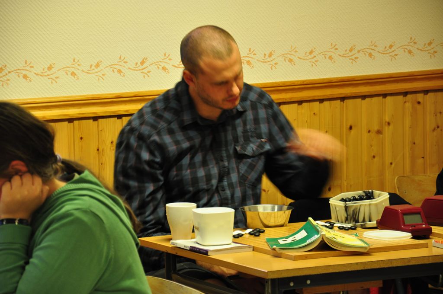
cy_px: 147
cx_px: 222
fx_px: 1936
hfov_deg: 13.1
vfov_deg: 8.7
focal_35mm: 158
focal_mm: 105
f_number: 6.3
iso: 800
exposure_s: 1/13
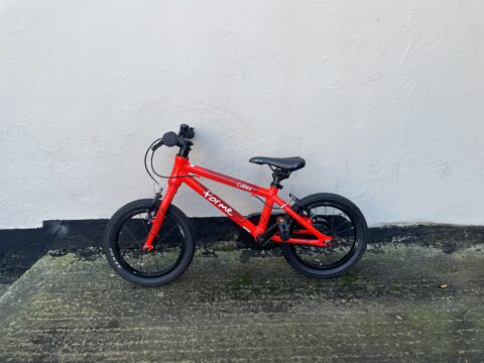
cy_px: 182
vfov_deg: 53.1
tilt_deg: -16.9
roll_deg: +0.5
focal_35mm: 26
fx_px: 364
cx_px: 242
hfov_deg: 67.3
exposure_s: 1/144
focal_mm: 4.2
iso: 32
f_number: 1.6
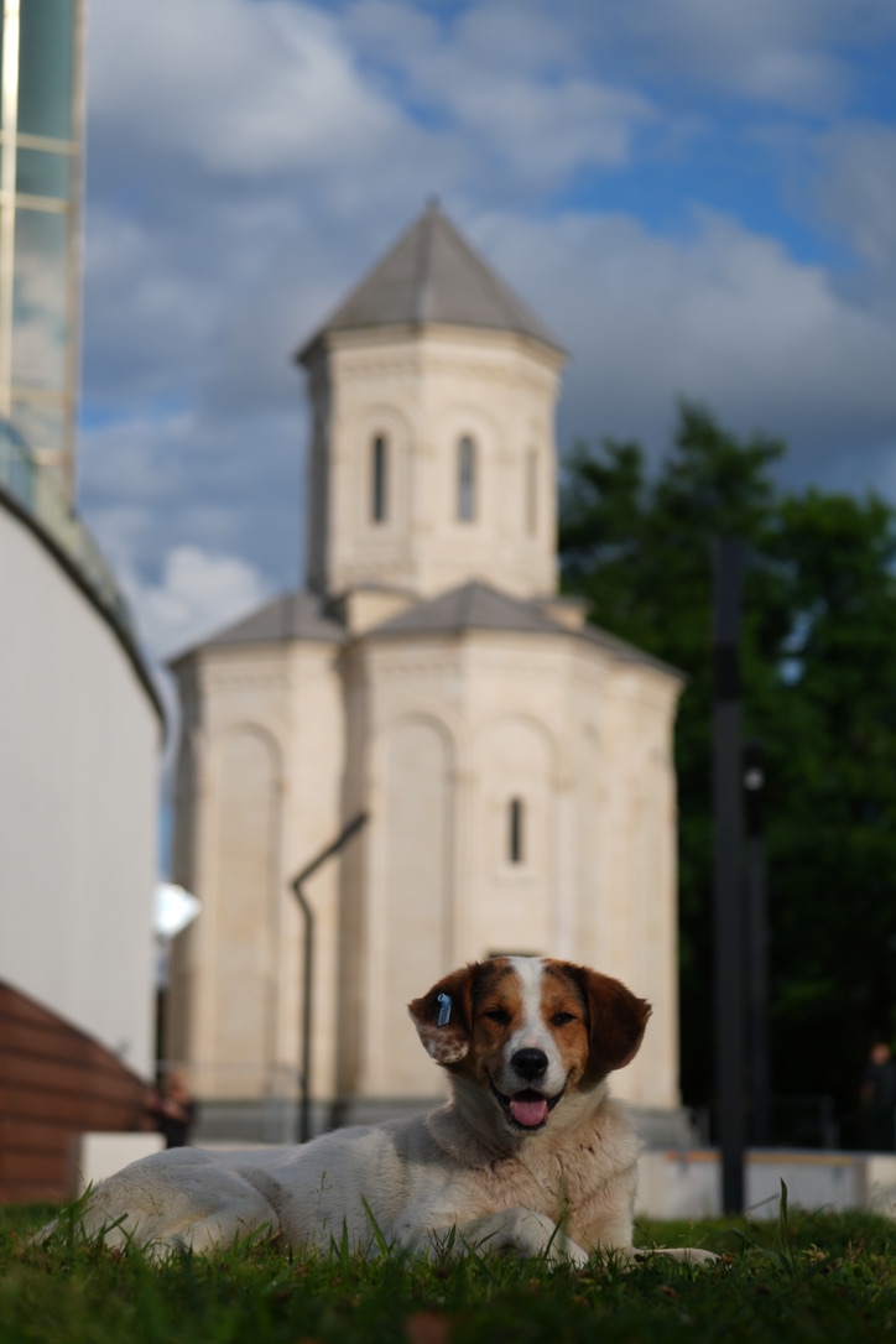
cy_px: 672
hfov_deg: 16.1
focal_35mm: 85
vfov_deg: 23.9
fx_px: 3173
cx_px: 448
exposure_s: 1/640
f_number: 5
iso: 50
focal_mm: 85
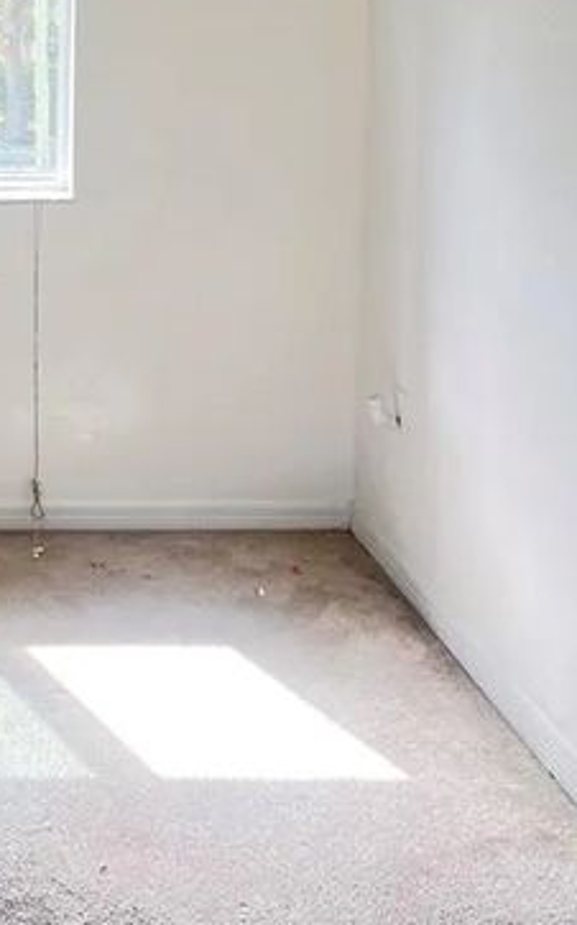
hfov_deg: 19.0
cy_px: 114
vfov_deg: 30.3
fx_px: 1637
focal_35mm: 65
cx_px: -94
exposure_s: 1/121
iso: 80
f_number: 1.5
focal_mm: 5.7
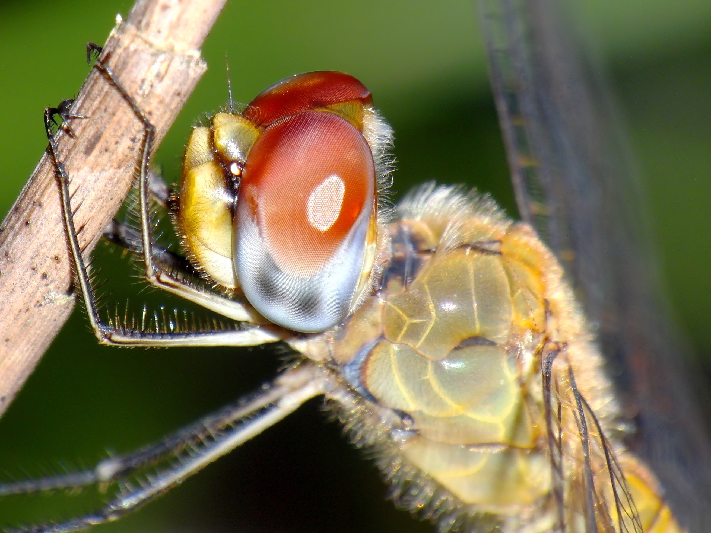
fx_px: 4930
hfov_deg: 8.2
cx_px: 356
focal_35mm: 240
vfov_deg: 6.2
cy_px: 266
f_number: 5.7
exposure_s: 1/400
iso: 100
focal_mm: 43
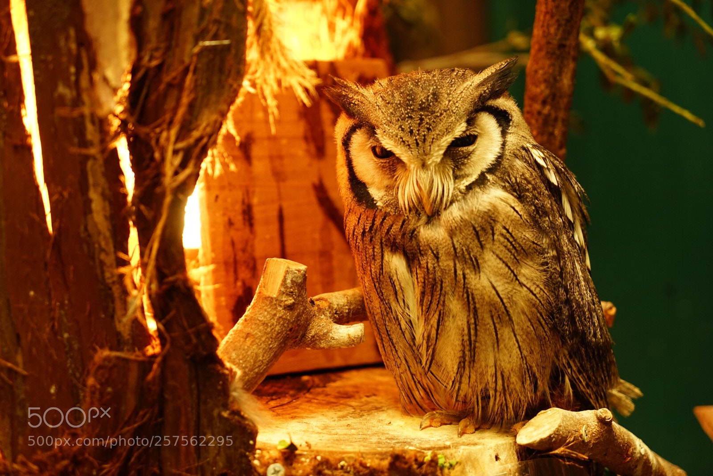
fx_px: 1387
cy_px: 238
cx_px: 356
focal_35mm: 70
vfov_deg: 19.5
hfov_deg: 28.8
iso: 800
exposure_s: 1/80
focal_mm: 70
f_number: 4
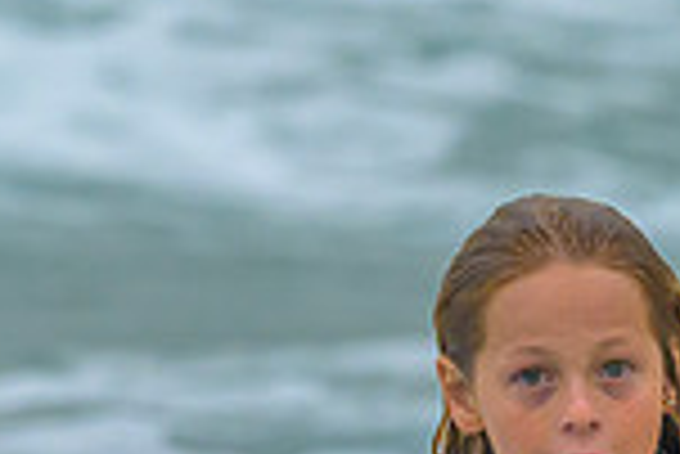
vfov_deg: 0.3
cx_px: 710
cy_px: 440
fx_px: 79994
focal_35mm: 4231
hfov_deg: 0.5
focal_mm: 800
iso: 1600
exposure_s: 1/2500
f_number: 6.3
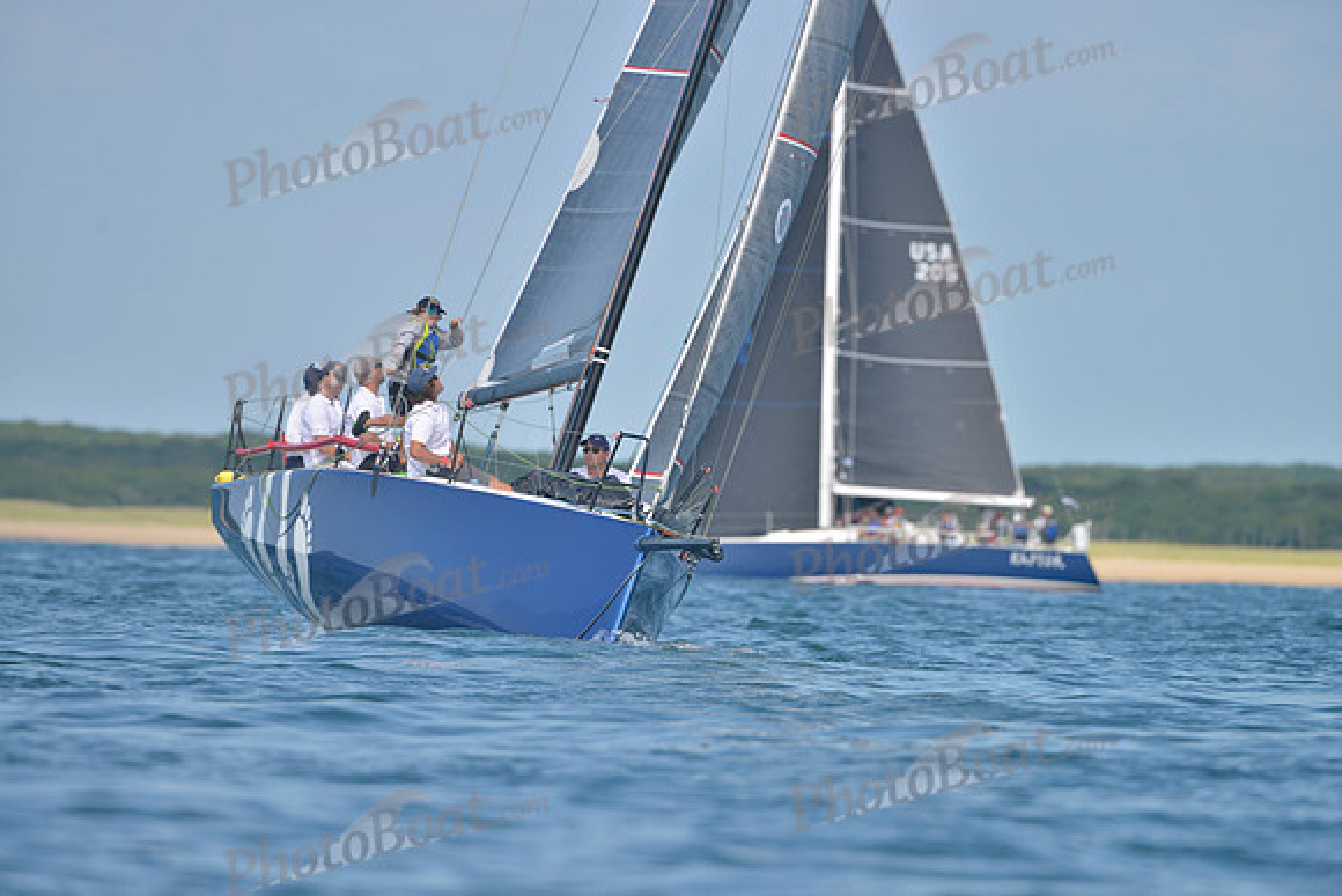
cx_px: 671
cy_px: 448
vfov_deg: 3.6
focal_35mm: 380
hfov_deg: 5.4
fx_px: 14168
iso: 280
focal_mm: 380
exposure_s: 1/1600
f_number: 6.3
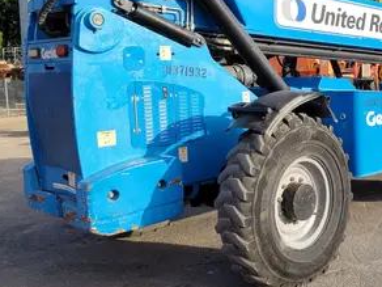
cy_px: 105
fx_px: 541
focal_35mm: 49
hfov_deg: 37.3
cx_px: 315
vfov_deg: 29.5
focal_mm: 5.4
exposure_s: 1/1081
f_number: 1.8
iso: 40
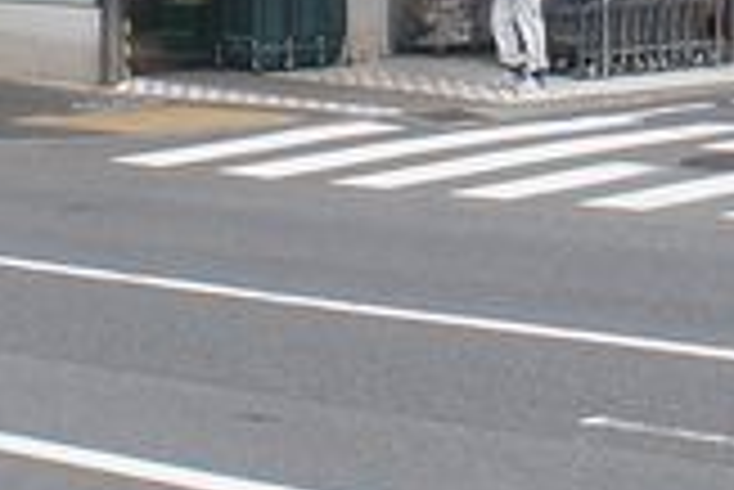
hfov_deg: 11.7
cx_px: 284
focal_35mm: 176
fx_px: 3592
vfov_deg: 7.6
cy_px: -317
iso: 200
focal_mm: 16
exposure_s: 1/200
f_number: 7.1
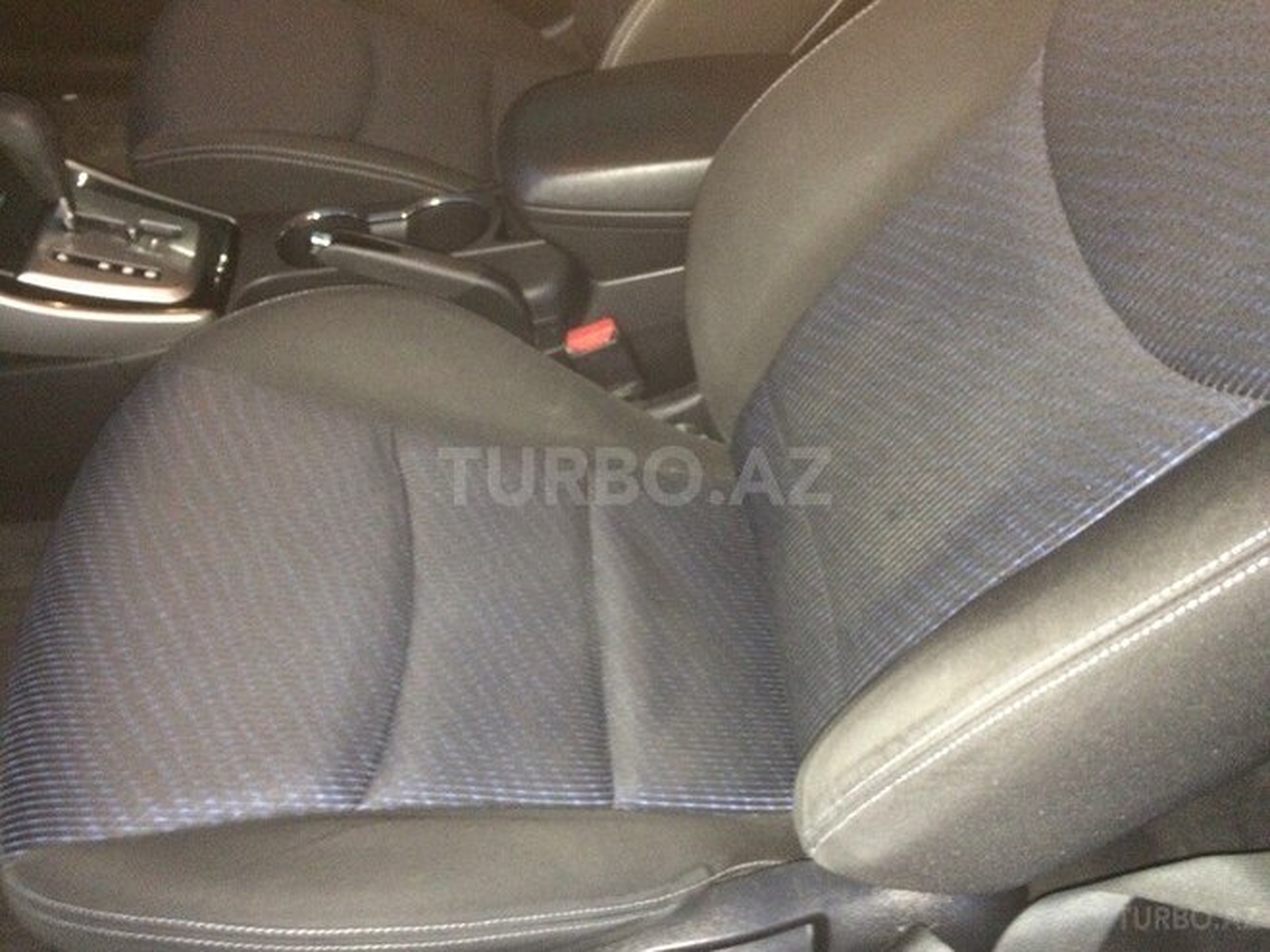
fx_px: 1064
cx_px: 635
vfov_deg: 48.2
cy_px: 476
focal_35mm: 29
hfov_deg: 61.7
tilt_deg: -48.2
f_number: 2.2
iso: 500
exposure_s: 1/17
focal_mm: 4.15
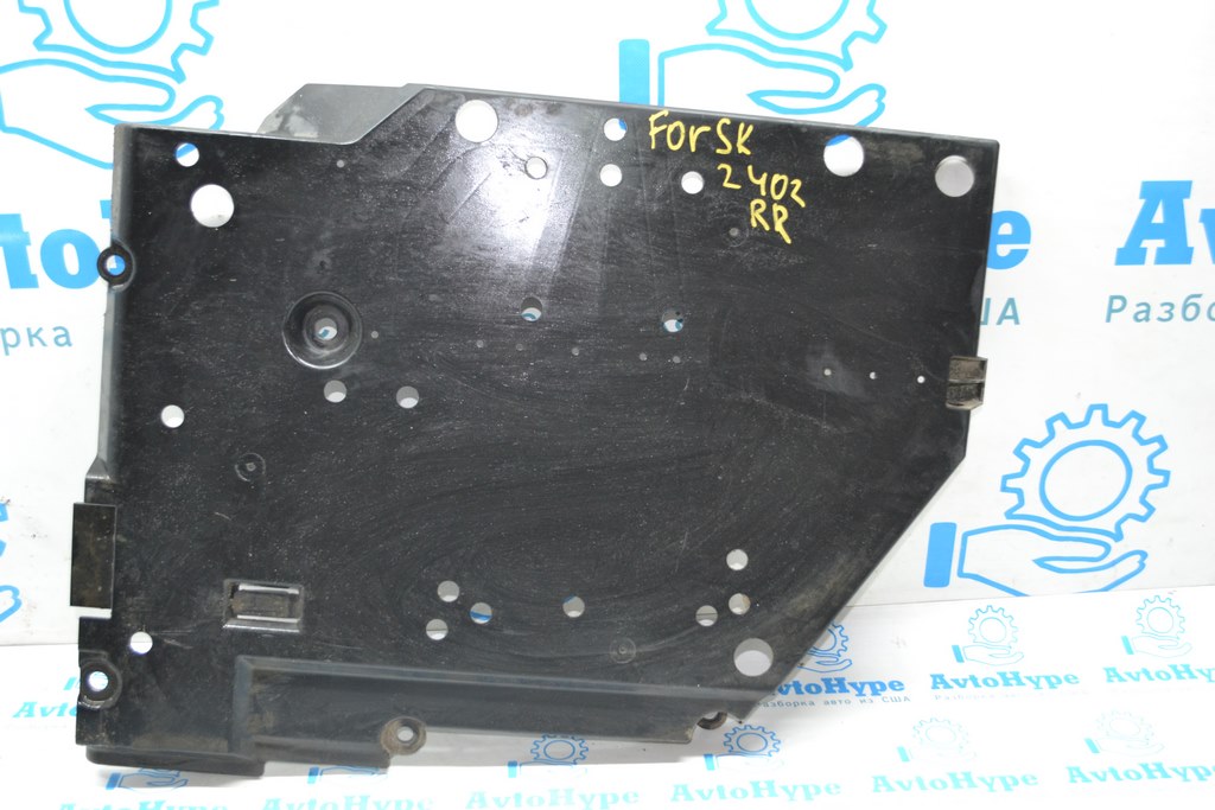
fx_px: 1316
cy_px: 405
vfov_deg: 34.2
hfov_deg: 49.5
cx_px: 608
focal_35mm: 39
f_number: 4.2
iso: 1000
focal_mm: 26
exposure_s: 1/60
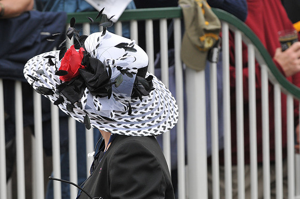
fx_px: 3745
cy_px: 100
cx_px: 150
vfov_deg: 3.0
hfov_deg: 4.6
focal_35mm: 450
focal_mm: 300
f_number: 9
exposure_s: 1/800
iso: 800
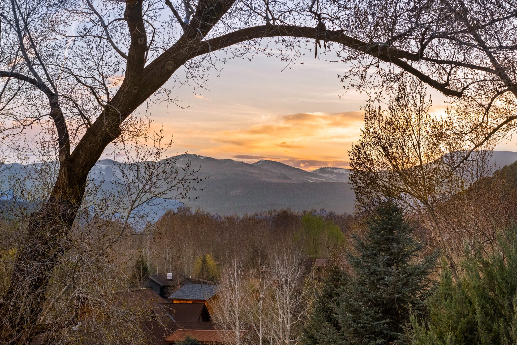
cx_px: 332
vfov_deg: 16.1
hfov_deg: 23.8
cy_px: 138
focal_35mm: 85
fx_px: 1221
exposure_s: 1/125
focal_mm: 62
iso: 1600
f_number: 7.1
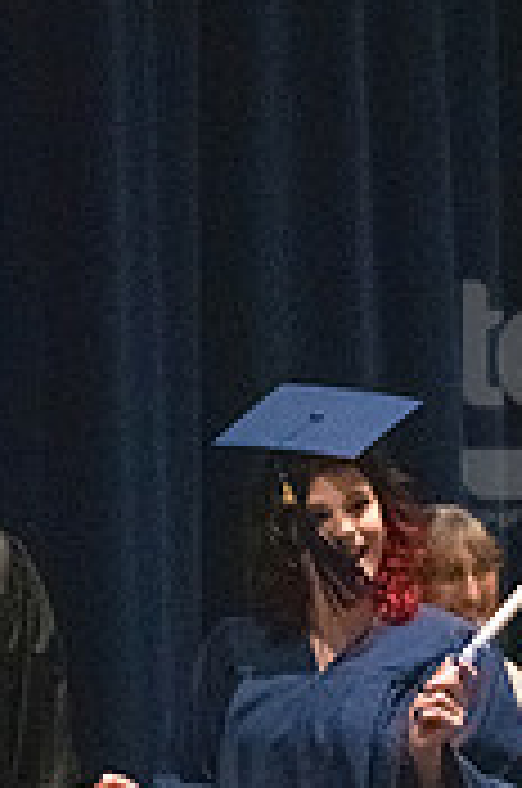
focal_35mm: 502
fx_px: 10961
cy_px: 883
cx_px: 74
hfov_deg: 2.7
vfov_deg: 4.1
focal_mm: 130
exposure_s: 1/400
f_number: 3.2
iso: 10000
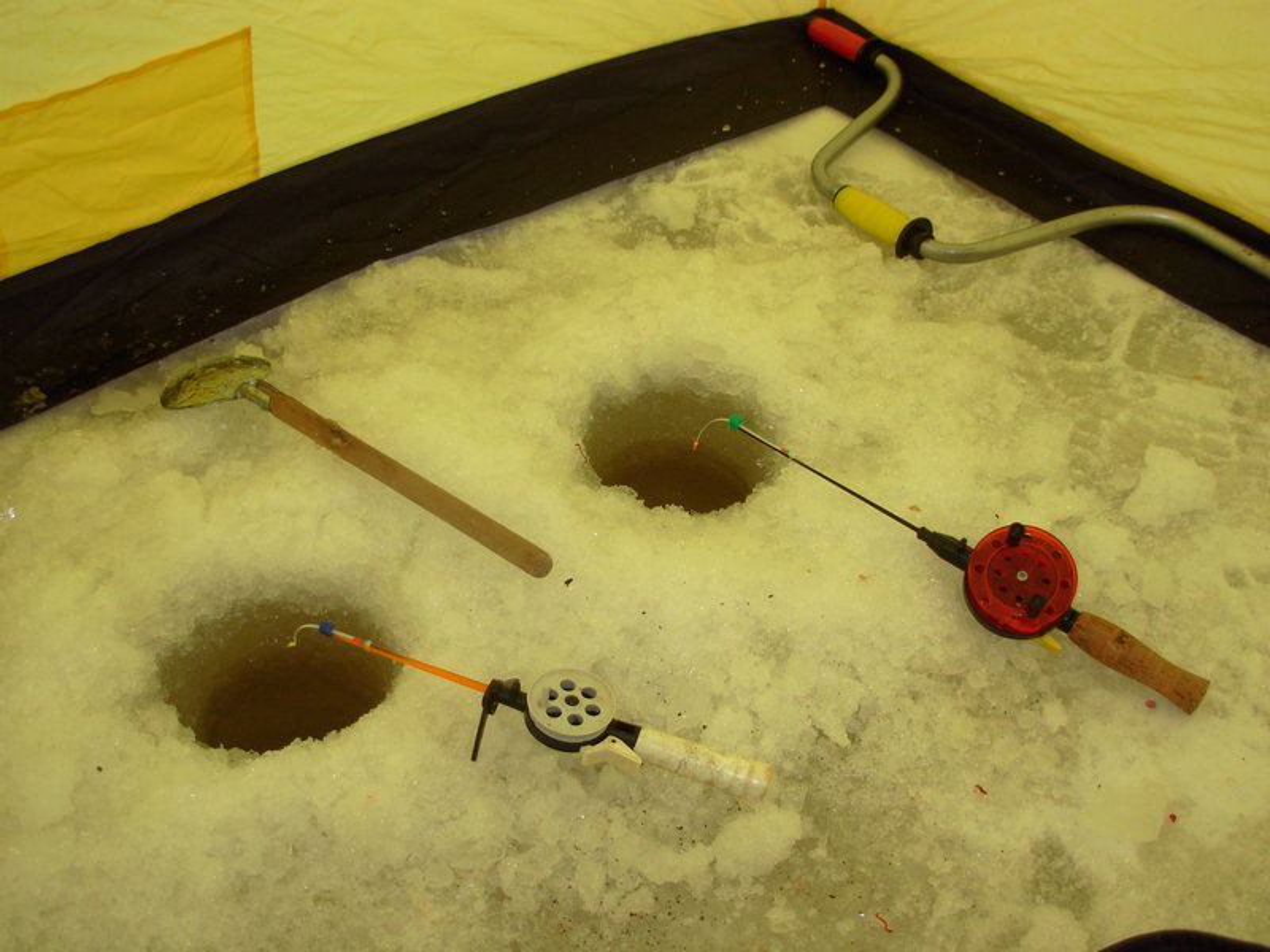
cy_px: 476
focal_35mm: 38
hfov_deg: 49.0
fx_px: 1394
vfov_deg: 37.7
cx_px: 635
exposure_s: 1/235
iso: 50
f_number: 2.9
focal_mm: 6.3
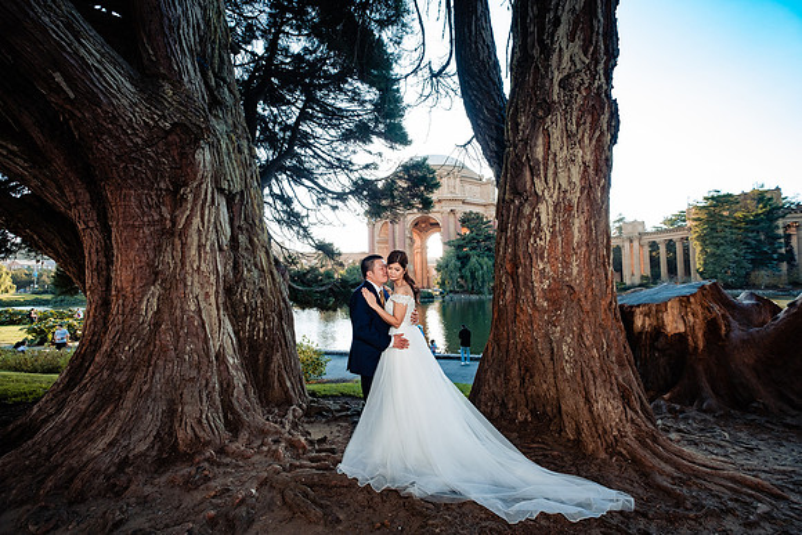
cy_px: 268
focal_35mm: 15
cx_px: 401
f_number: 4.5
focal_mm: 10
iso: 160
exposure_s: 1/125
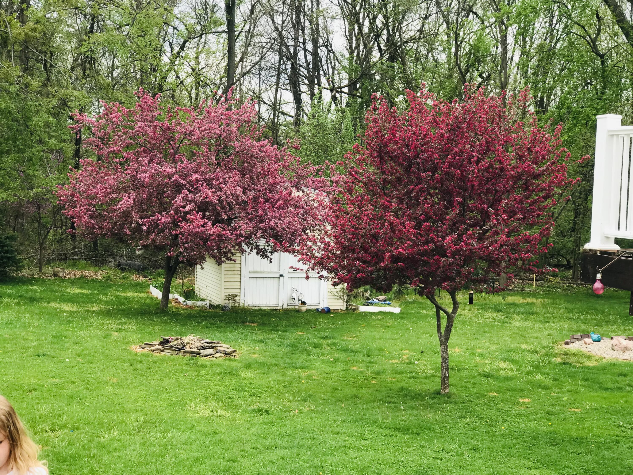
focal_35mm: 57
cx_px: 316
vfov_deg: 25.7
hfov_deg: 33.8
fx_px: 1042
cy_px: 238
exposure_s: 1/197
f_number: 2.8
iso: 20
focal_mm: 6.6
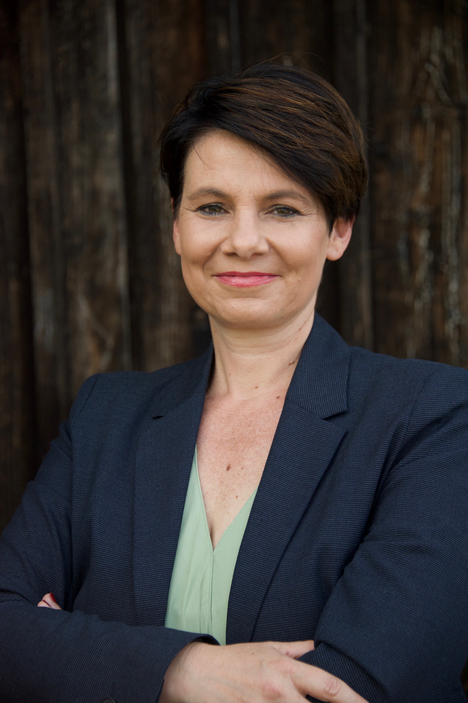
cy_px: 352
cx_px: 234
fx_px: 2382
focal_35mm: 122
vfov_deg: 16.8
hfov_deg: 11.2
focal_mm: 122
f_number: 5.6
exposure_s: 1/640
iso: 1250
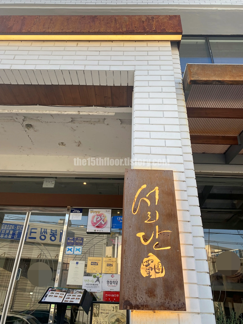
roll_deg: -3.5
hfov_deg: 53.1
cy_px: 162
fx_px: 243
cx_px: 122
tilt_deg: +33.2
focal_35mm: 26
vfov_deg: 67.3
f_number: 1.8
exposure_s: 1/456
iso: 32
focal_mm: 4.25
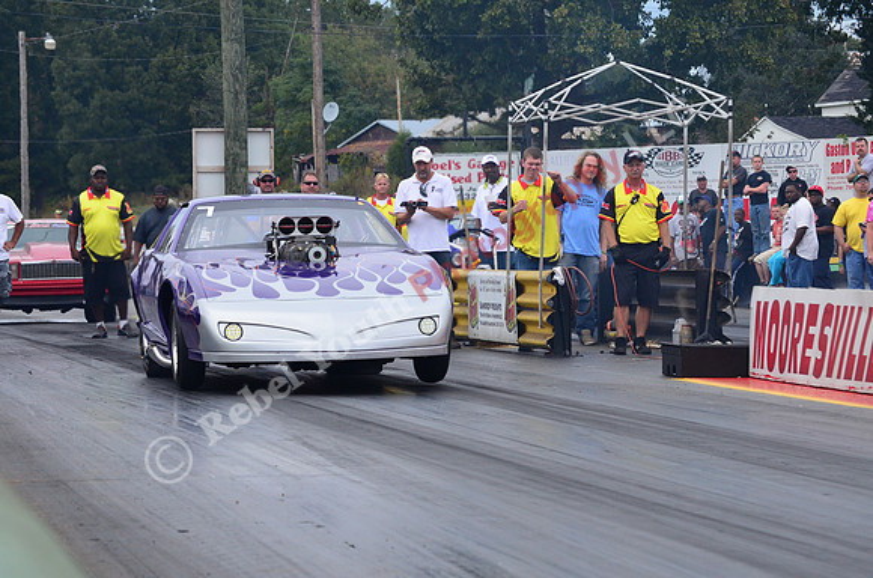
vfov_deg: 9.1
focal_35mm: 150
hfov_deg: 13.7
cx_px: 436
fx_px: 3630
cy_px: 289
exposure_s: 1/1000
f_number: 8
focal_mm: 100
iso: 1000
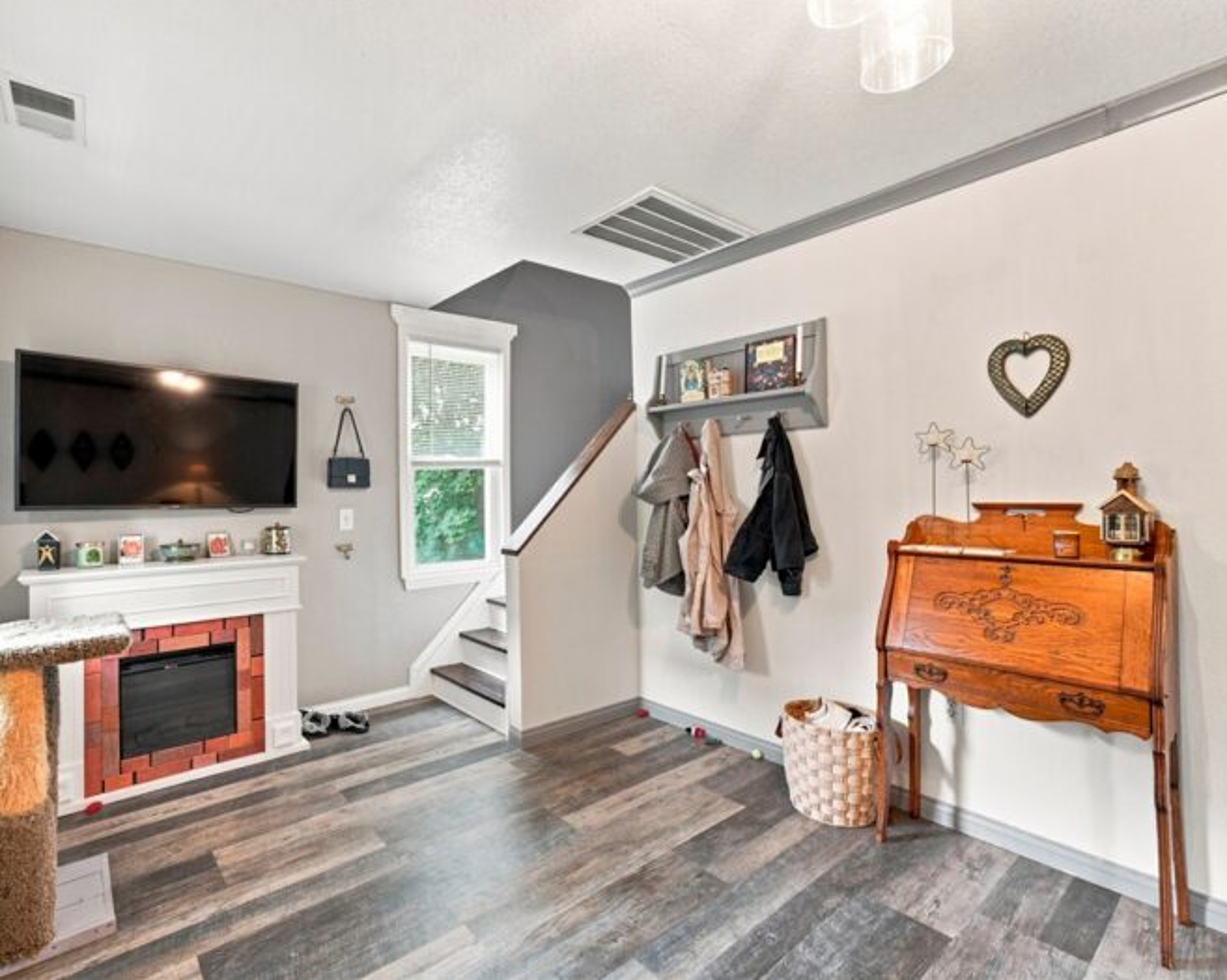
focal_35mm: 16
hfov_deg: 92.7
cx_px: 538
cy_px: 484
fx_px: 581
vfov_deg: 80.3
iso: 800
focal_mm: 14
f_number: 7.1
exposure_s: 1/200
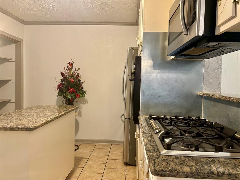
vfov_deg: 53.1
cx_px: 120
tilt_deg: -3.3
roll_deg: -2.7
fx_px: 180
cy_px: 90
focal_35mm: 26
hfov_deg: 67.3
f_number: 1.6
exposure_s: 1/60
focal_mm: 5.96
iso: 250
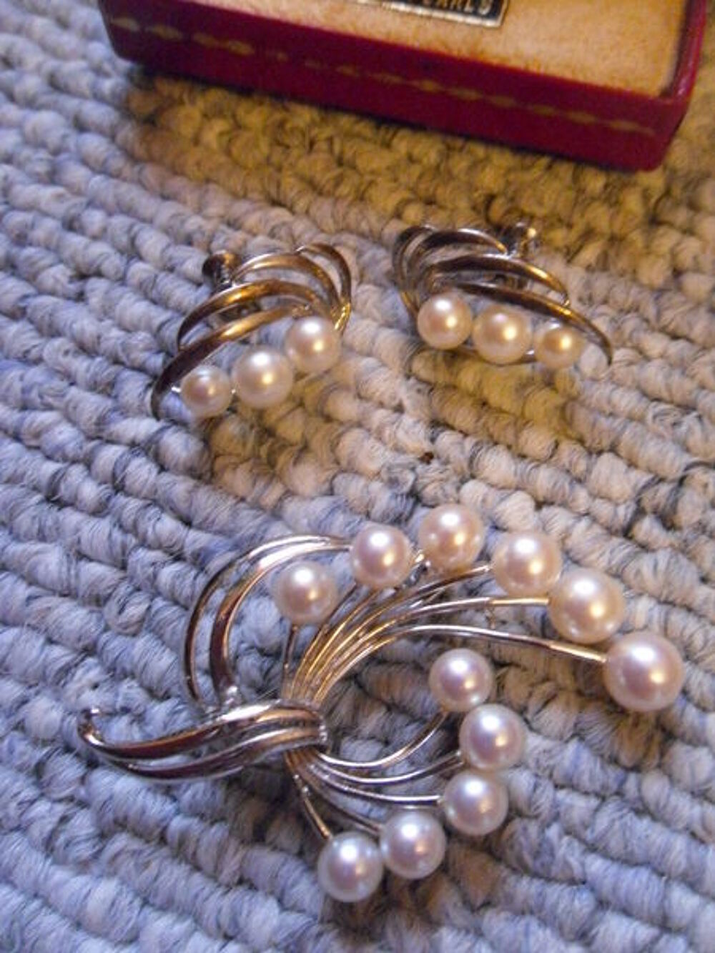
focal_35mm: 35
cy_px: 476
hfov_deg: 40.7
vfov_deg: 52.6
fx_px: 964
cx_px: 358
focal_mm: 6.3
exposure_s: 1/8
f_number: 3.5
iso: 800
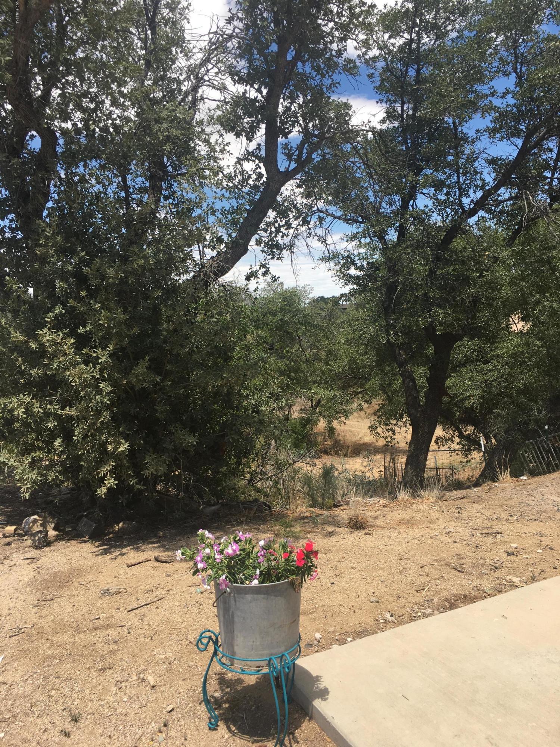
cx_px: 280
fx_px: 626
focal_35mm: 29
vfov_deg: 61.7
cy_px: 374
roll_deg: +2.9
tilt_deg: -4.9
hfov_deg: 48.2
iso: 25
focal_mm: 4.15
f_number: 2.2
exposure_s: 1/927
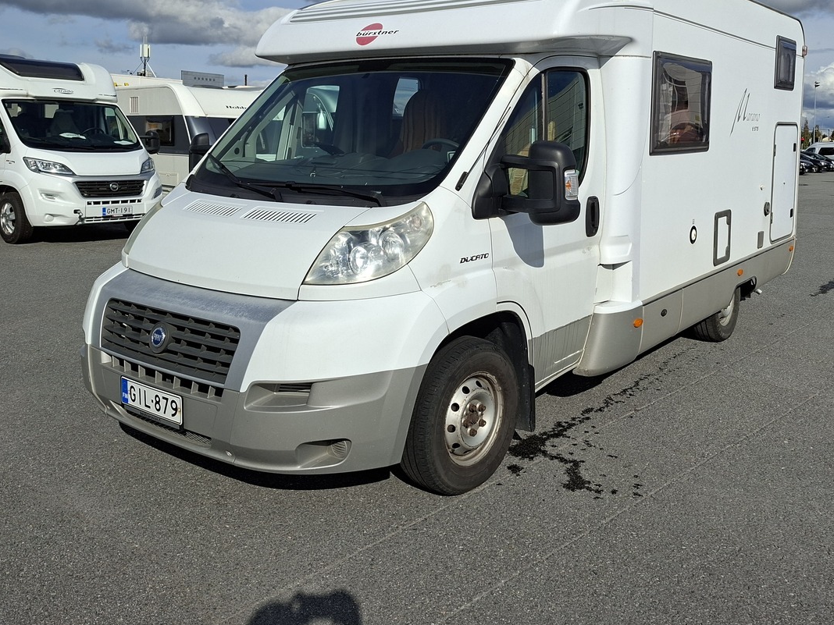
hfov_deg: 58.2
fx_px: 747
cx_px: 459
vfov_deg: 44.8
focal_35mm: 31
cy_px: 209
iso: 40
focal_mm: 5.54
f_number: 1.8
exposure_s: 1/3717
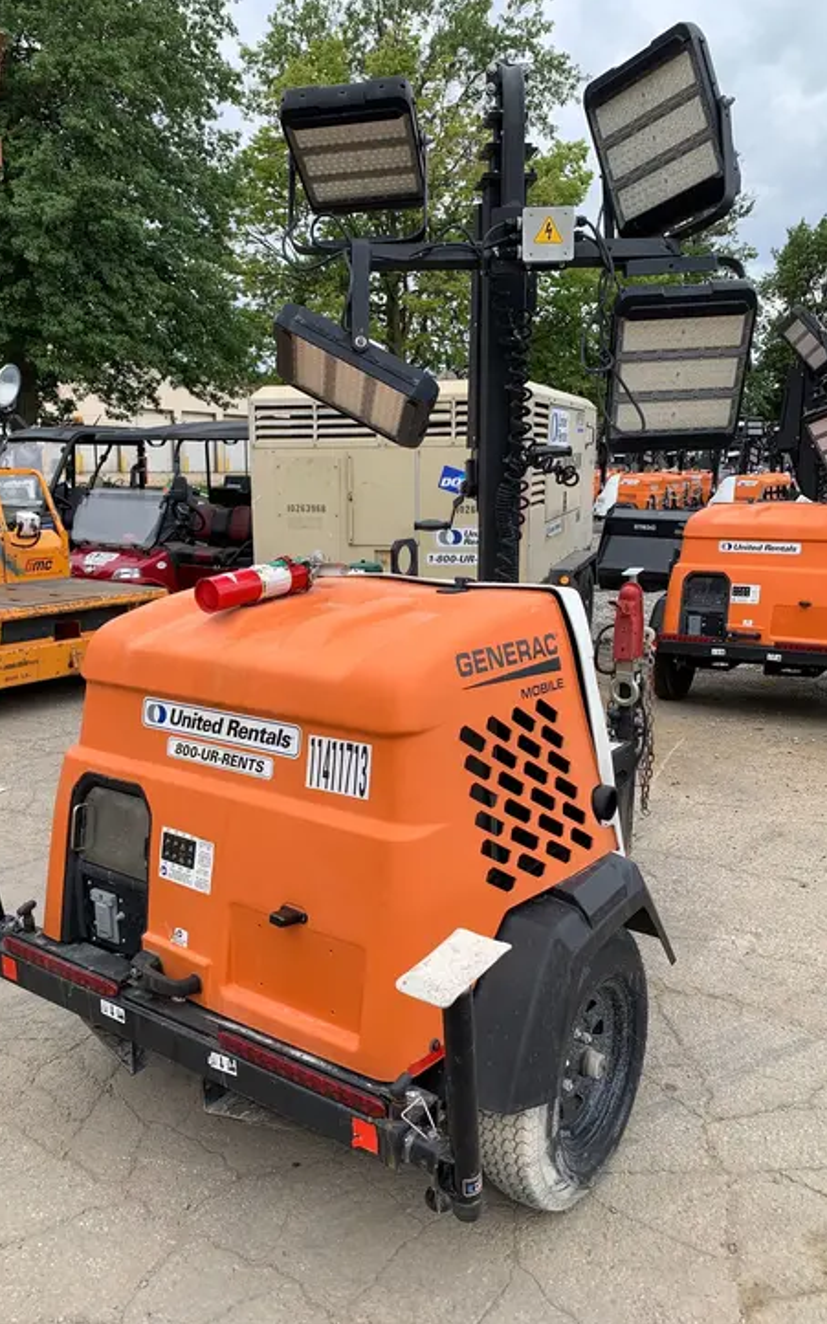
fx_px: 1010
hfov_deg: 44.5
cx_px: 370
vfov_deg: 66.5
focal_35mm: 28
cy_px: 668
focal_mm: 4.25
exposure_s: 1/789
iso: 25
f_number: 1.8
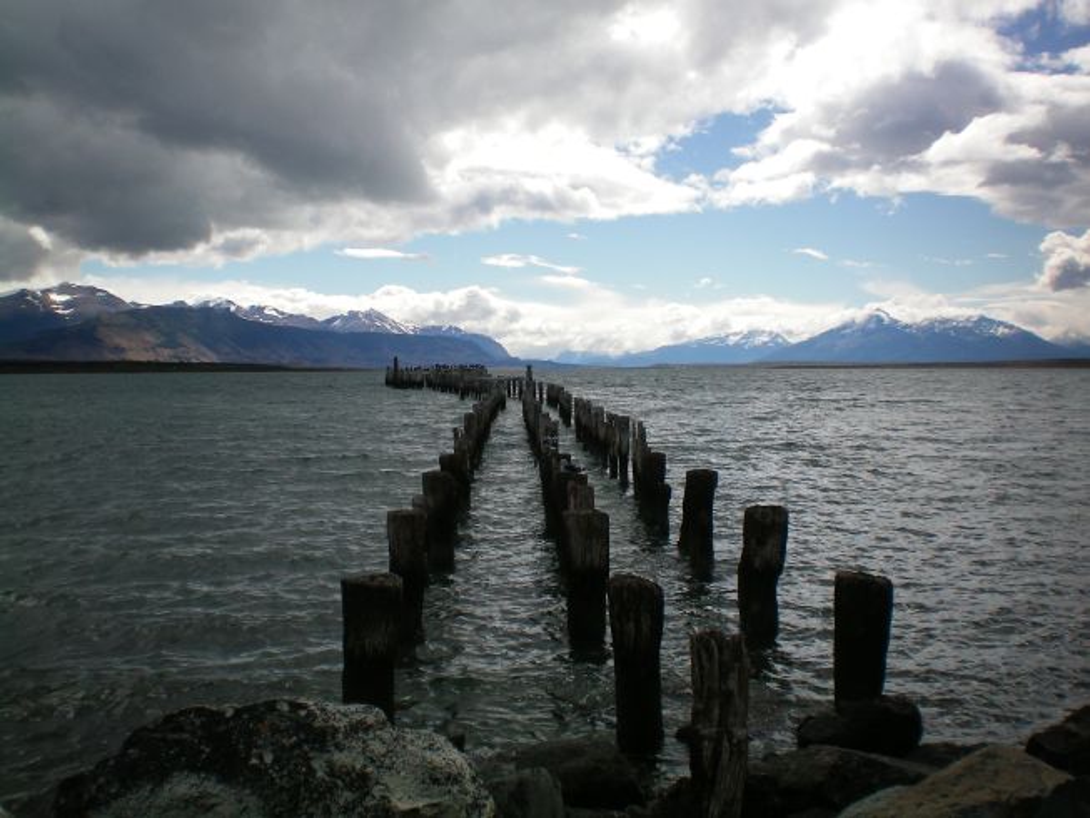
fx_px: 1197
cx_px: 545
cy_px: 409
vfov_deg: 37.7
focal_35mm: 38
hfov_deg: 49.0
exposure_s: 1/1000
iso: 64
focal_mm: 6.3
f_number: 4.6
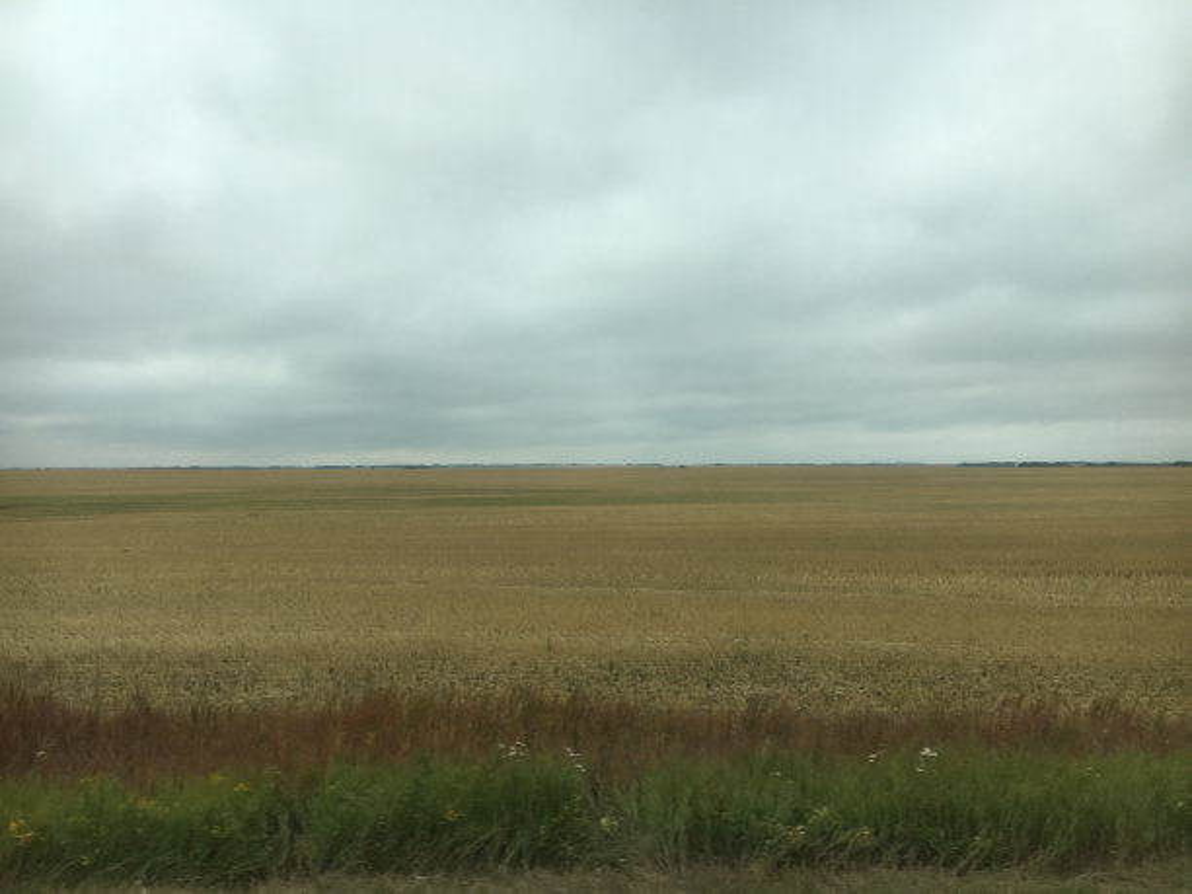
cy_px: 447
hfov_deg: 61.7
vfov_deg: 48.2
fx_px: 999
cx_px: 596
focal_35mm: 29
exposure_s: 1/1012
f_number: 2.2
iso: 25
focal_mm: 4.15
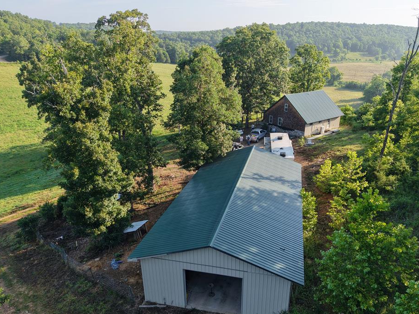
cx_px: 223
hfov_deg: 65.2
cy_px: 169
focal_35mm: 27
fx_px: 327
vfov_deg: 51.3
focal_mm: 8.67
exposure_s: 1/500
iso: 100
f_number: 1.8
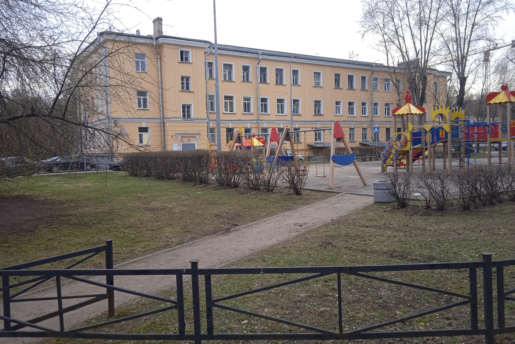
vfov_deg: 43.6
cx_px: 260
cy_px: 167
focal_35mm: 30
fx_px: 429
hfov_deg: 61.9
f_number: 2.2
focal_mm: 3.43
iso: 100
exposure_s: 1/105
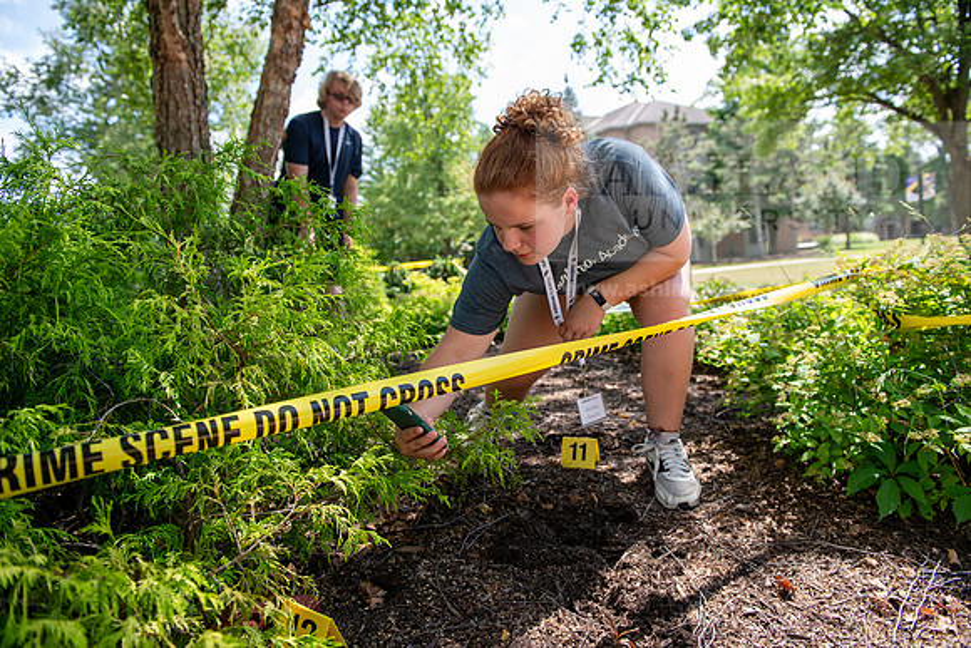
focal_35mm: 24
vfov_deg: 53.2
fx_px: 647
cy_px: 324
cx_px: 486
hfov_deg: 73.7
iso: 160
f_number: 3.5
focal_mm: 24
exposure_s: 1/400
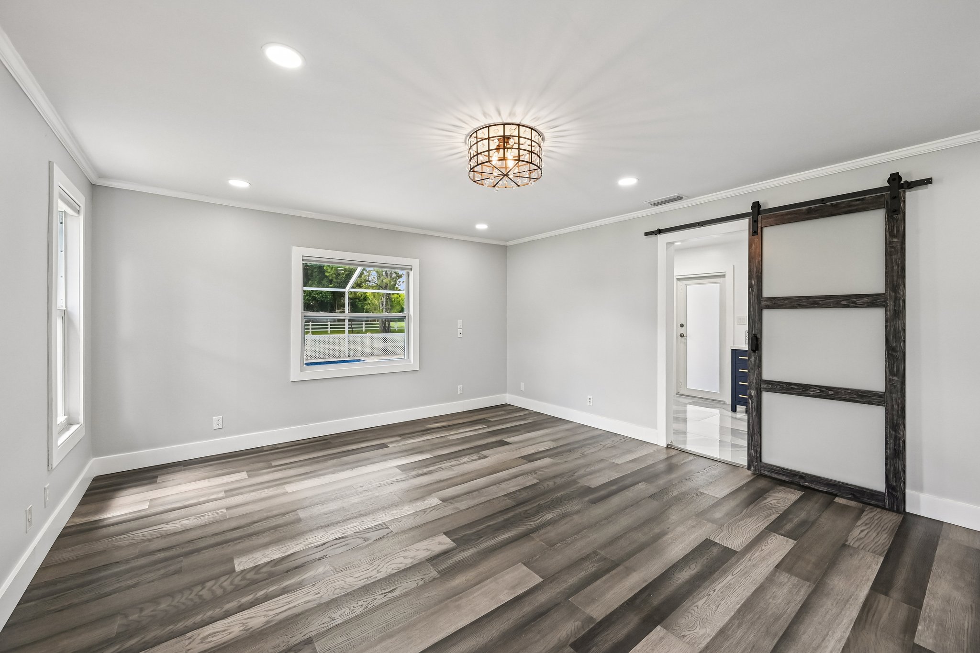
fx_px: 381
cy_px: 326
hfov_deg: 104.3
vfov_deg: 81.2
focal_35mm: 14
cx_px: 490
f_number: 8
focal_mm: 14
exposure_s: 1/160
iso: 2500
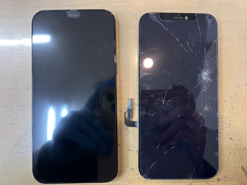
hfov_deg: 67.3
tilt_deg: -88.2
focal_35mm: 26
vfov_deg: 53.1
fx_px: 186
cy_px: 92
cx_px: 124
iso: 200
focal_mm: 5.7
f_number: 1.5
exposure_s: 1/50
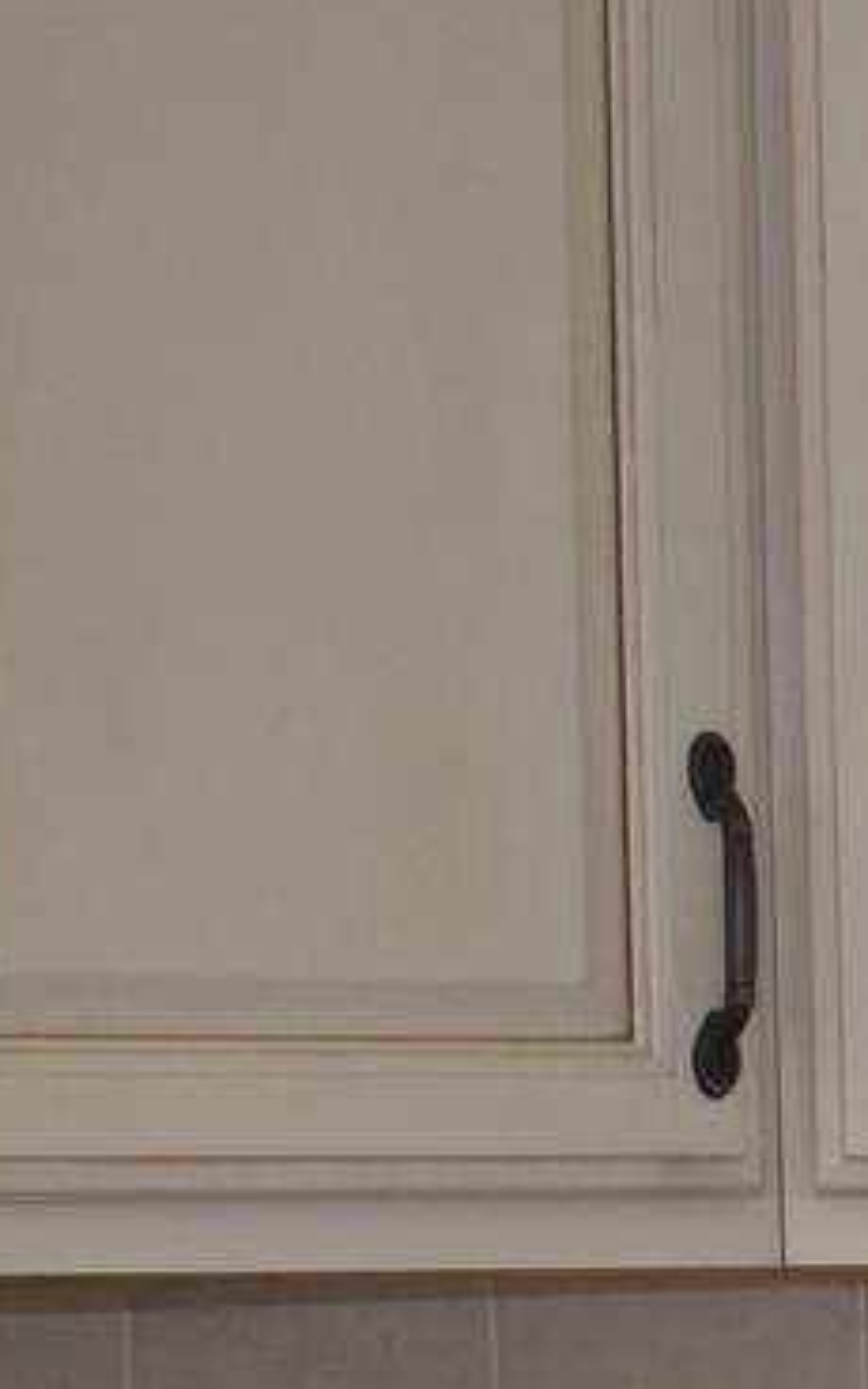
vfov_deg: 9.6
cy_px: 2134
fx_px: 8056
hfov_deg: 5.9
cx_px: 2249
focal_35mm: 213
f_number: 4.5
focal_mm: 25
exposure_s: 1/200
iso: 800
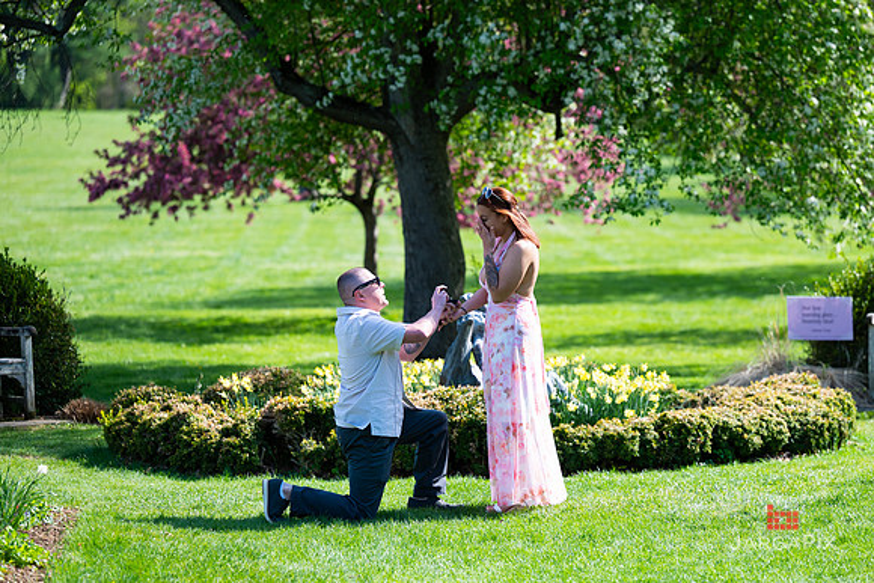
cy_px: 246
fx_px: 3677
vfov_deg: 9.1
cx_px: 500
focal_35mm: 151
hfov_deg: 13.6
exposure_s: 1/2000
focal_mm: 130
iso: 200
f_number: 3.2
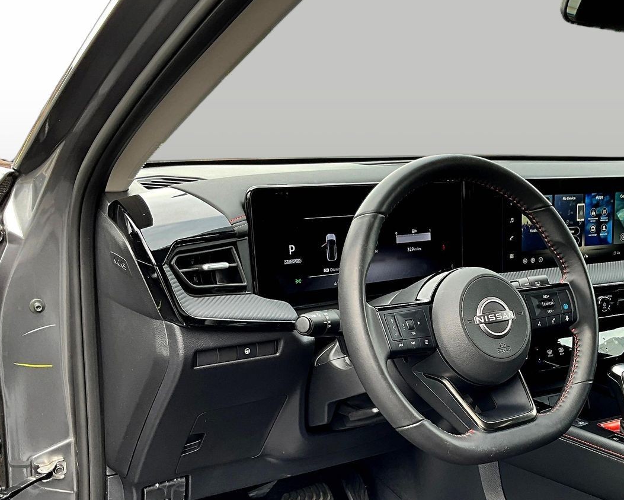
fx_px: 794
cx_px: 431
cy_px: 341
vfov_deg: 34.5
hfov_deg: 42.1
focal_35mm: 43
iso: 25
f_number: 1.8
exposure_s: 1/122
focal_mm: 3
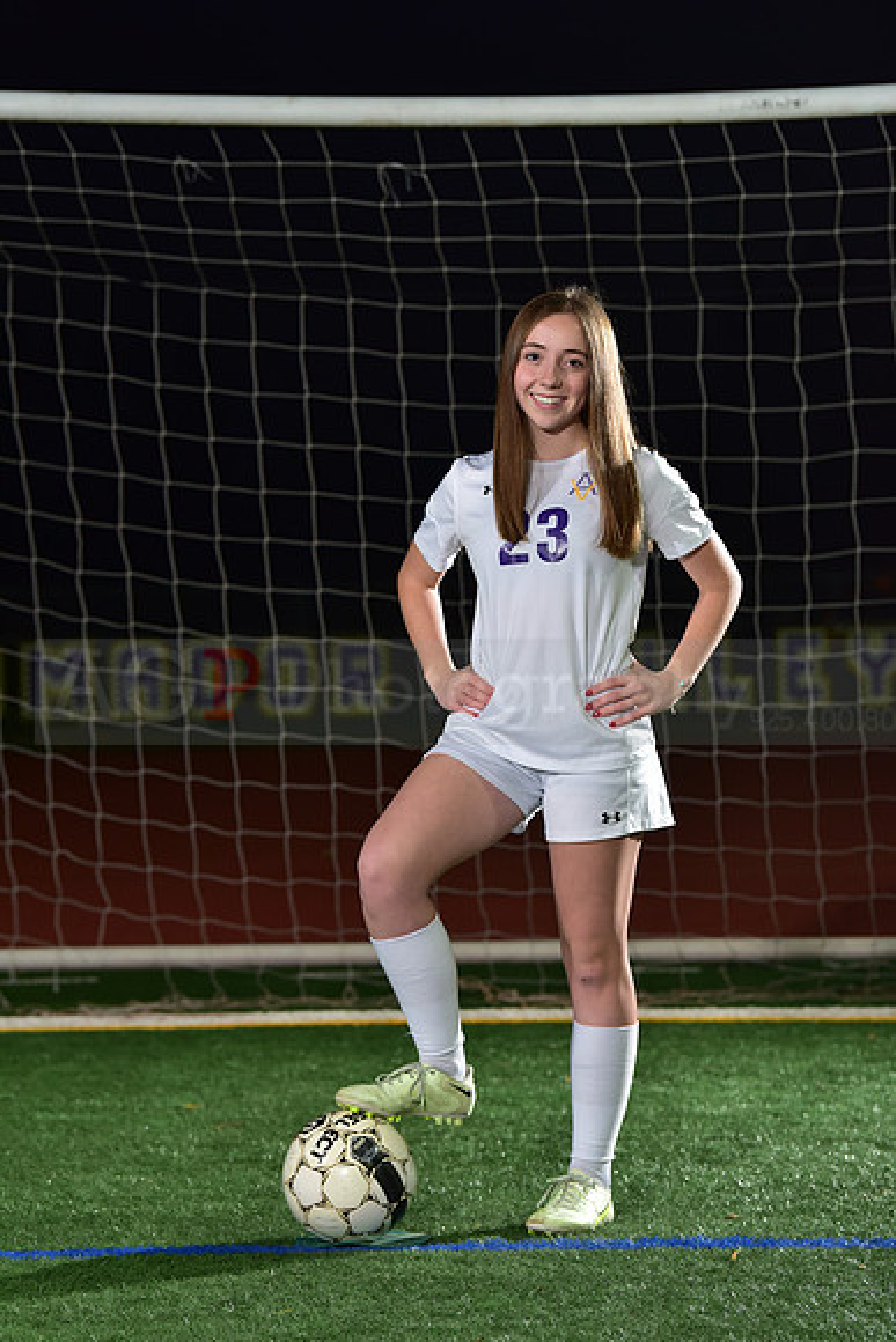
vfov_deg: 17.1
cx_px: 448
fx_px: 4477
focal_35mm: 120
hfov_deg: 11.4
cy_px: 671
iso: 1000
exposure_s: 1/200
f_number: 5
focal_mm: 120
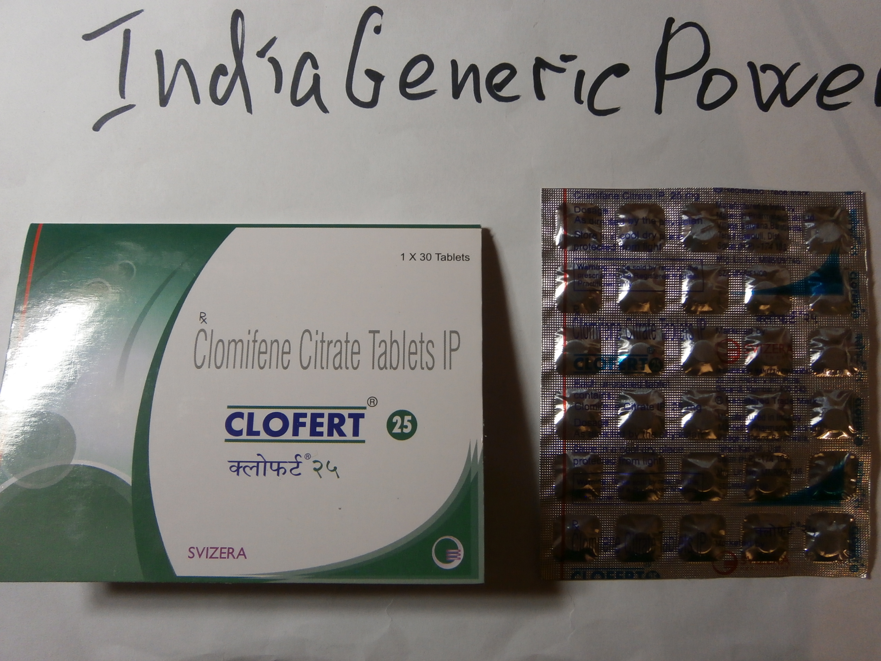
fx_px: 662
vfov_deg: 53.1
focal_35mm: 26
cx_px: 440
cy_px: 330
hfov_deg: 67.3
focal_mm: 4.7
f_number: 2.8
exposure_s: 1/30
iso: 125
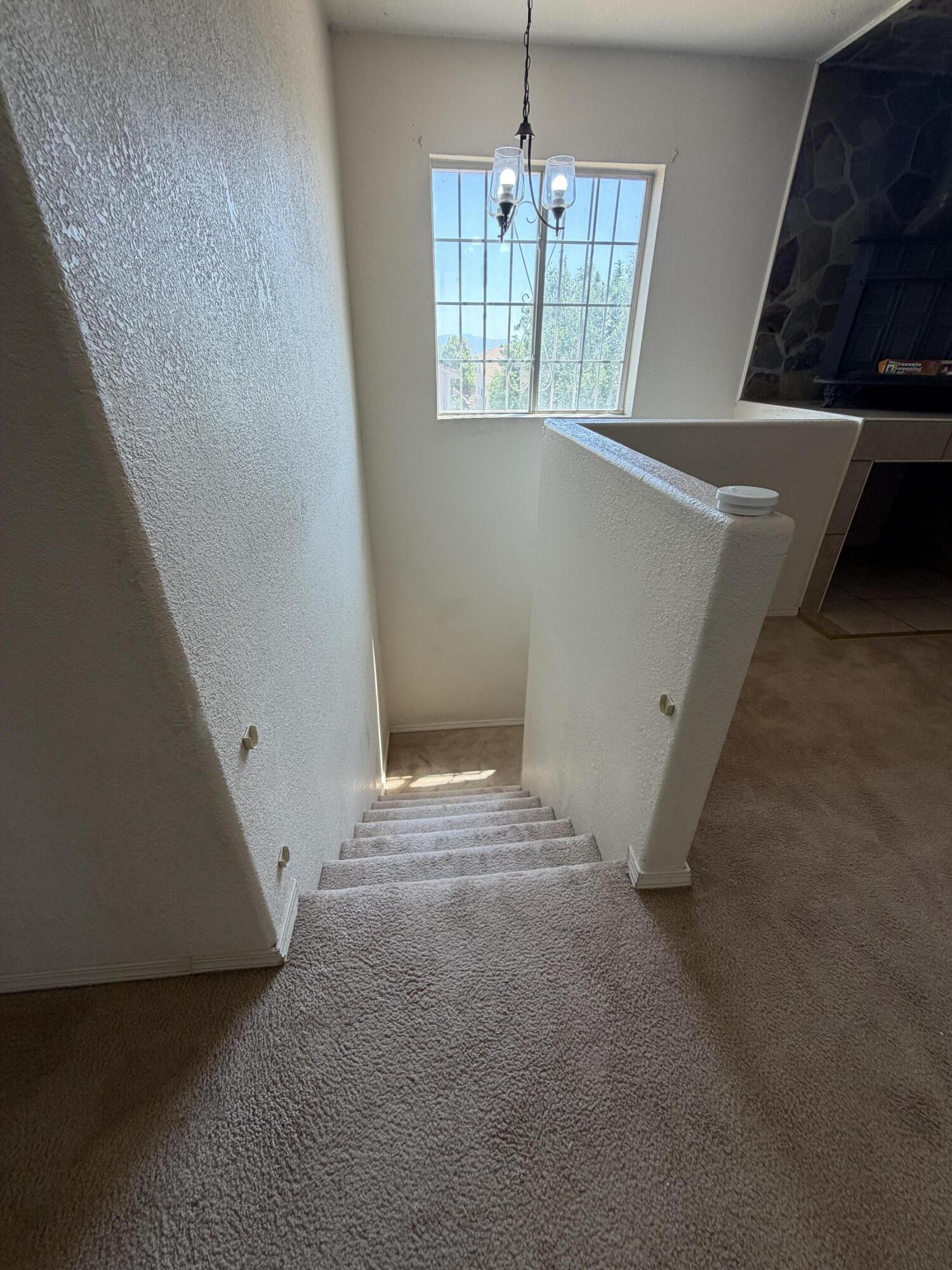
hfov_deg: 85.7
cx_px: 476
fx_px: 513
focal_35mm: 14
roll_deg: -0.2
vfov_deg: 102.1
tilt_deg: -28.4
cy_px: 635
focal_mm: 2.22
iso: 125
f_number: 2.2
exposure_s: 1/120
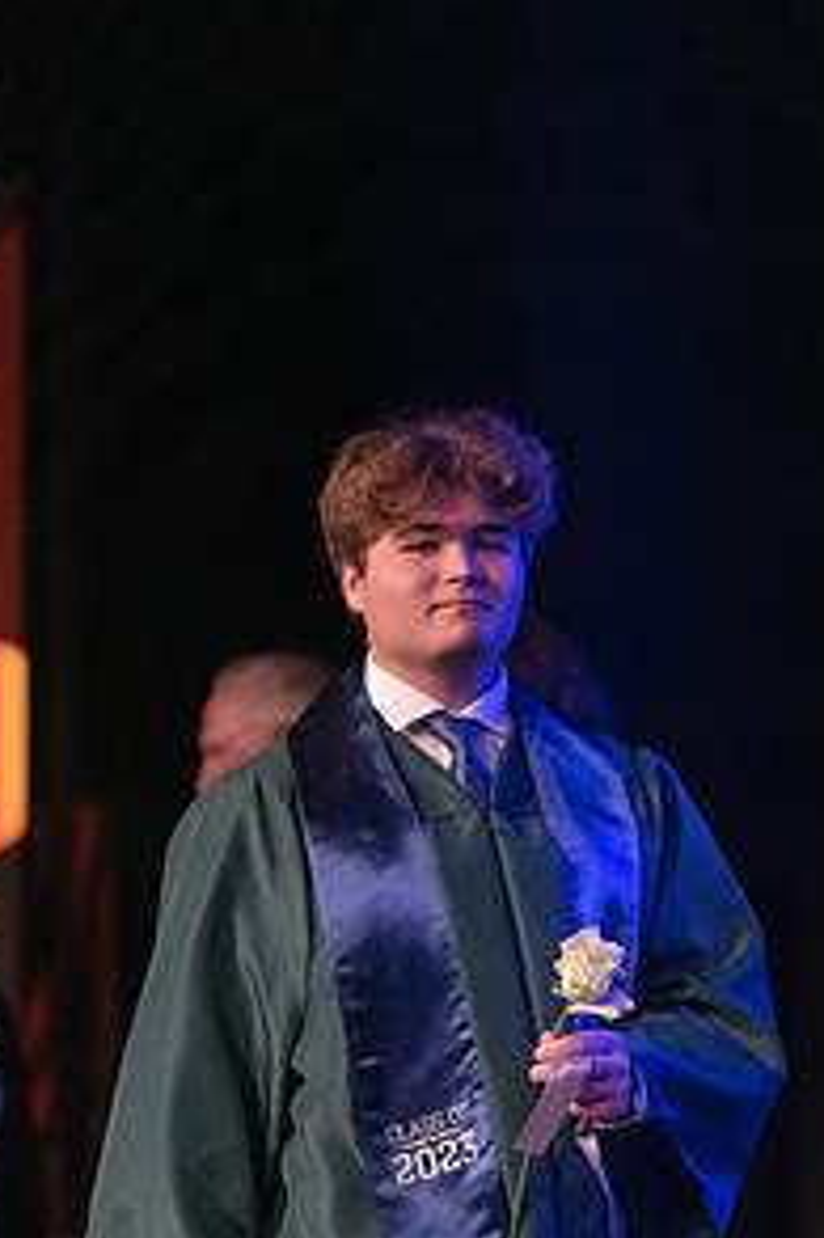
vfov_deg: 14.6
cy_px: 841
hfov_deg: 9.8
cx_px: 570
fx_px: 4812
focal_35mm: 140
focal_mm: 91
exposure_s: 1/1000
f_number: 2.8
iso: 16000
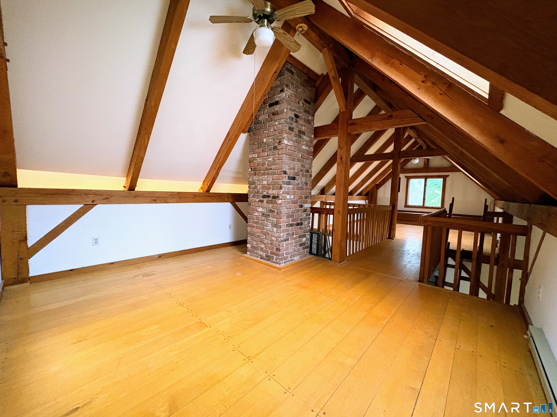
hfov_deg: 102.1
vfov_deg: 85.7
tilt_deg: -3.9
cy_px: 208
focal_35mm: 14
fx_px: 225
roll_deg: -1.5
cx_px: 278
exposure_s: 1/40
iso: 1000
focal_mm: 2.22
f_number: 2.2
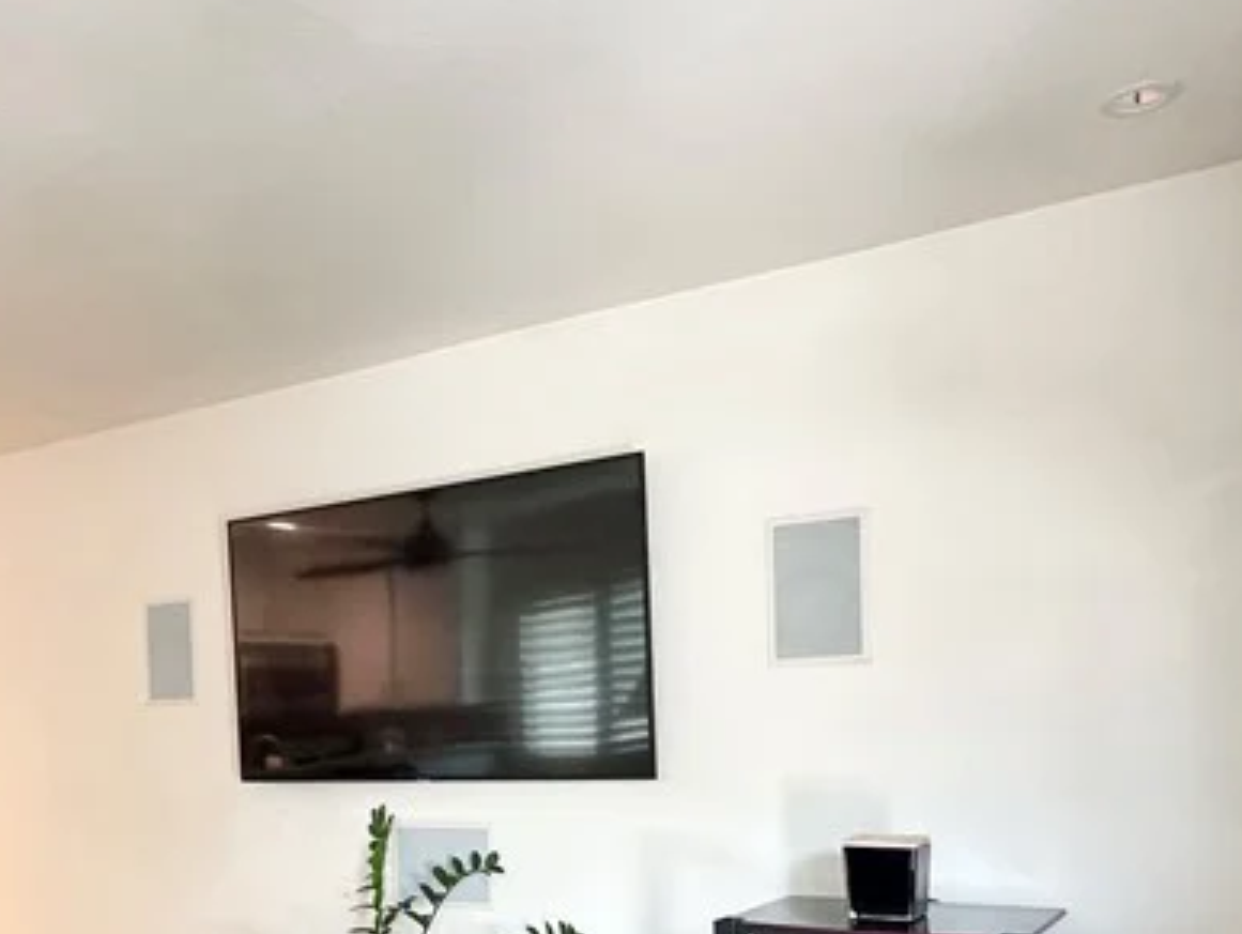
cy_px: 770
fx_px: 1329
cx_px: 417
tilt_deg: -0.8
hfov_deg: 49.3
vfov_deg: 37.1
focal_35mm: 37
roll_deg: +1.7
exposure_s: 1/120
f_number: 2.2
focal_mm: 2.22
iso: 320
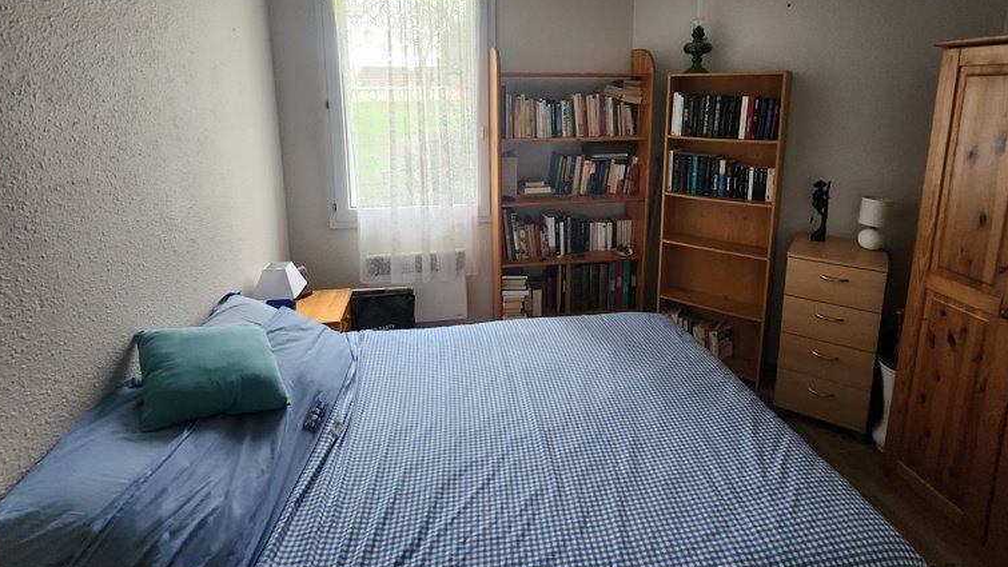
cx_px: 519
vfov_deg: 68.7
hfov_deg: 103.0
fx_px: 401
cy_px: 192
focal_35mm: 15
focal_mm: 1.7
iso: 250
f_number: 2.2
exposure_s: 1/50
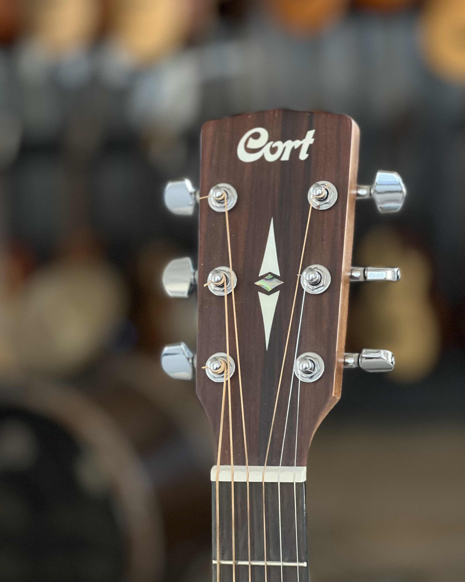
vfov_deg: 21.5
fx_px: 1531
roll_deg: +3.5
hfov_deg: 17.3
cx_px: 254
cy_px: 301
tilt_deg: -10.3
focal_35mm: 89
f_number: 2.8
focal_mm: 9
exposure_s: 1/70
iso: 250
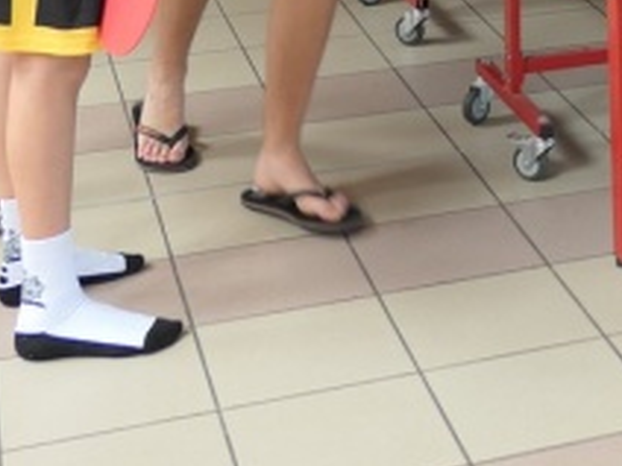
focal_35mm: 98
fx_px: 1761
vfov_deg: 13.7
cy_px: -331
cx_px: 780
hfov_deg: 18.8
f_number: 1.8
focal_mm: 8.8
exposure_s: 1/125
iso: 125
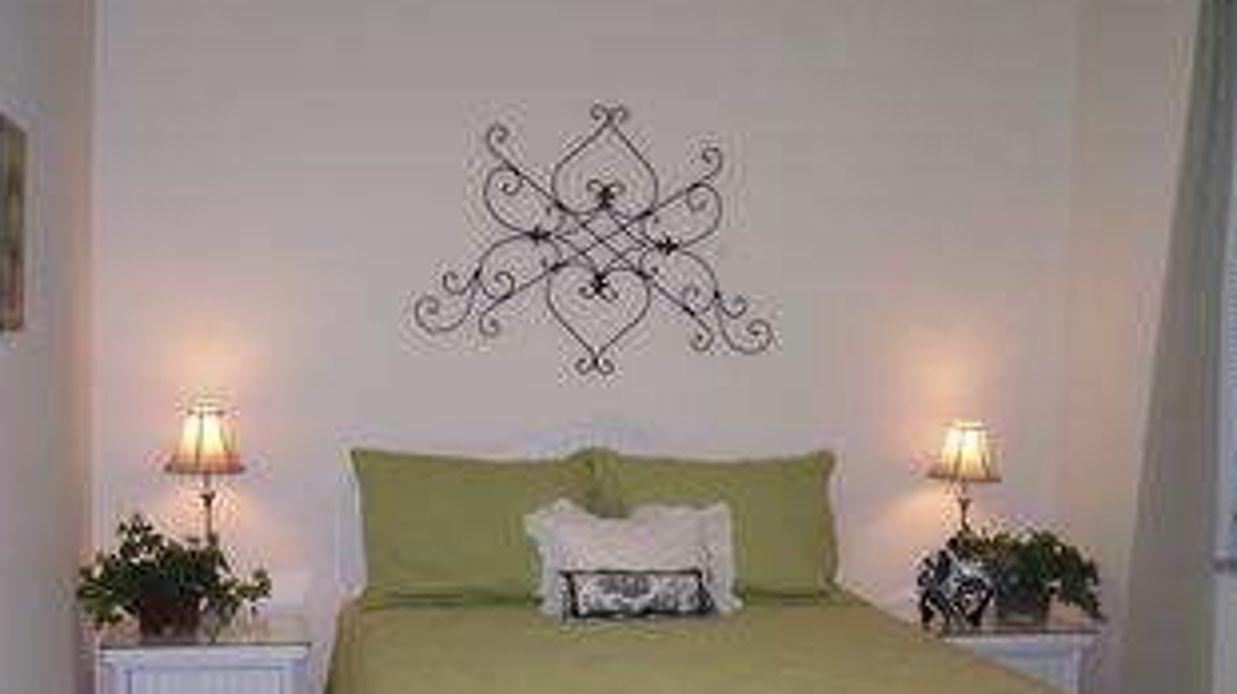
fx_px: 1442
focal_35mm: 44
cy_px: 522
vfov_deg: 26.7
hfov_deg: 46.4
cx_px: 559
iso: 80
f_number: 2.7
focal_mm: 5.6
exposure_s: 1/60
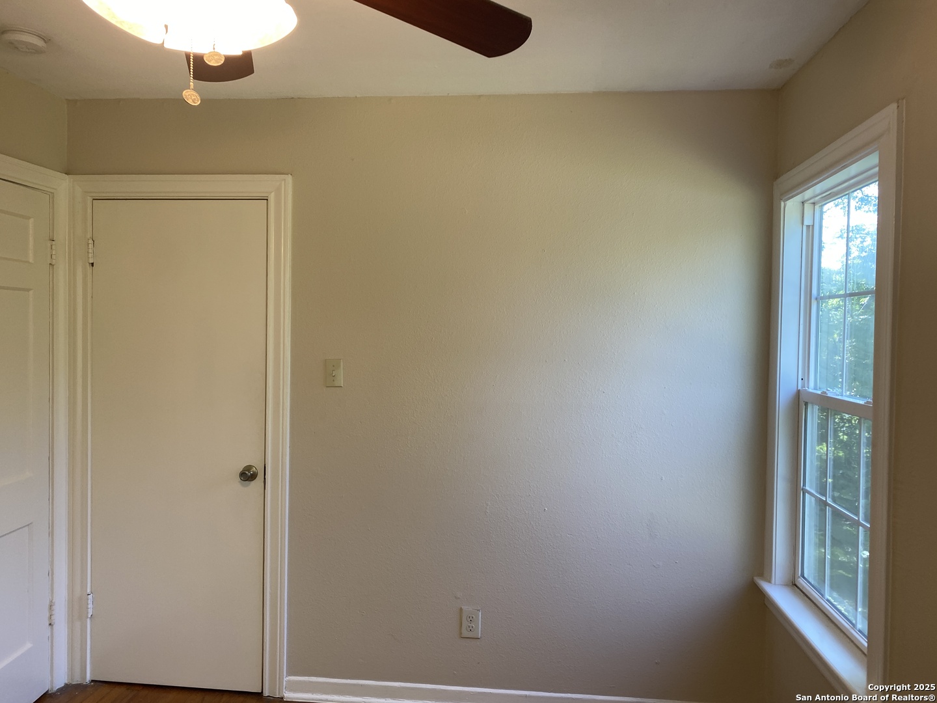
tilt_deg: +4.0
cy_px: 352
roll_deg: -2.2
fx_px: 704
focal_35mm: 26
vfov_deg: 53.1
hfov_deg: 67.3
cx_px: 468
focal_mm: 4.25
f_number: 1.8
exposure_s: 1/120
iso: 80
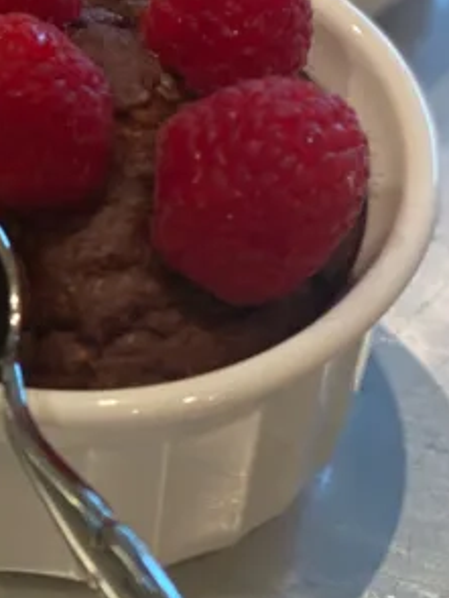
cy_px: 146
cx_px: -18
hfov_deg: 8.2
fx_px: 3126
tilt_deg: -41.2
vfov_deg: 10.9
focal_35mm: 181
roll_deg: +1.0
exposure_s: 1/60
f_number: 2
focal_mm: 6
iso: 125
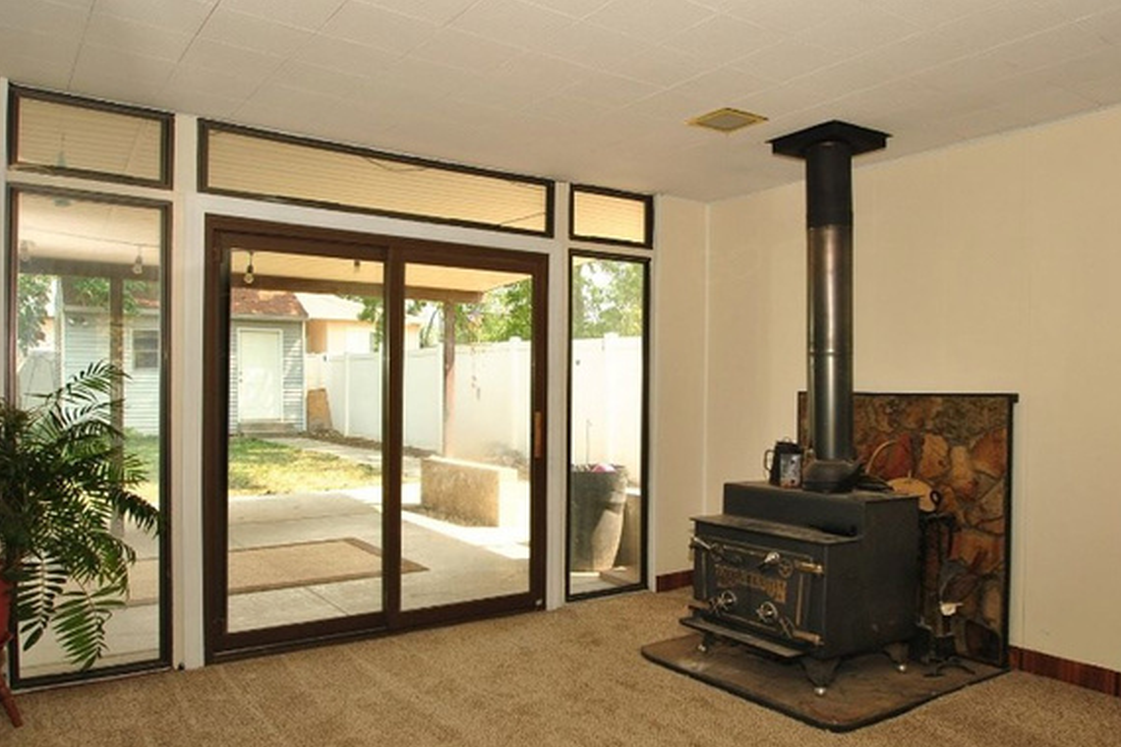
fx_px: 841
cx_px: 606
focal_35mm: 27
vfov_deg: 47.8
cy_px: 421
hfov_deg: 67.3
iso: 200
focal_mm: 16
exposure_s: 1/160
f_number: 5
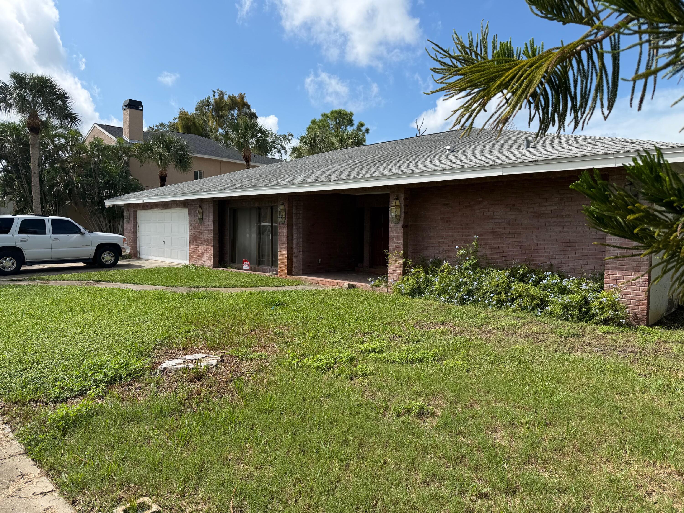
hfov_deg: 71.6
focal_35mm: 24
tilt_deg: -4.1
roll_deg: -1.2
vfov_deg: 56.8
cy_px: 256
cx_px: 342
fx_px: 474
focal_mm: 6.76
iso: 80
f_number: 1.78
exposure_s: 1/4673
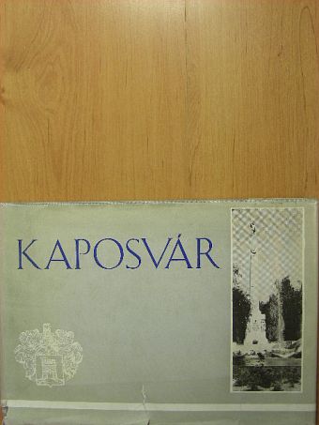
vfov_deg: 42.9
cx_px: 160
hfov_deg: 32.9
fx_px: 540
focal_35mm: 44
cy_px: 212
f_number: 3.5
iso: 76
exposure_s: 1/30
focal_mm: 7.4
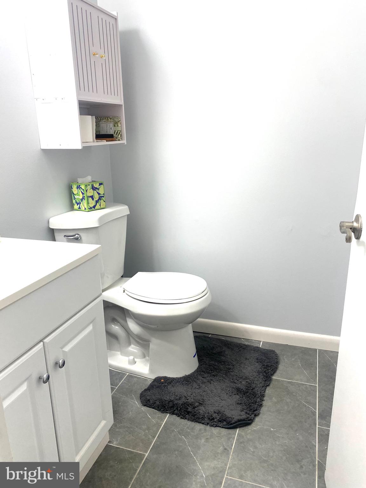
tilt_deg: -16.1
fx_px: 367
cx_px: 183
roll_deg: +0.7
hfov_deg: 53.1
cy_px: 244
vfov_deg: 67.3
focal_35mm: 26
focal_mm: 4.25
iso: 100
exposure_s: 1/120
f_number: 1.8
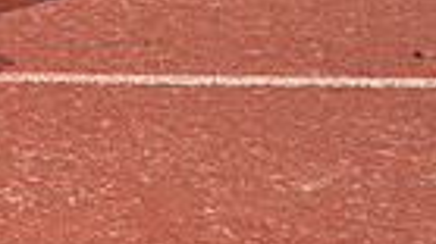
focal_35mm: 169
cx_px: 13
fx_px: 1953
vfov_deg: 6.7
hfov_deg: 12.6
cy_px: -410
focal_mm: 50
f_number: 11
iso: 200
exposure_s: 1/250
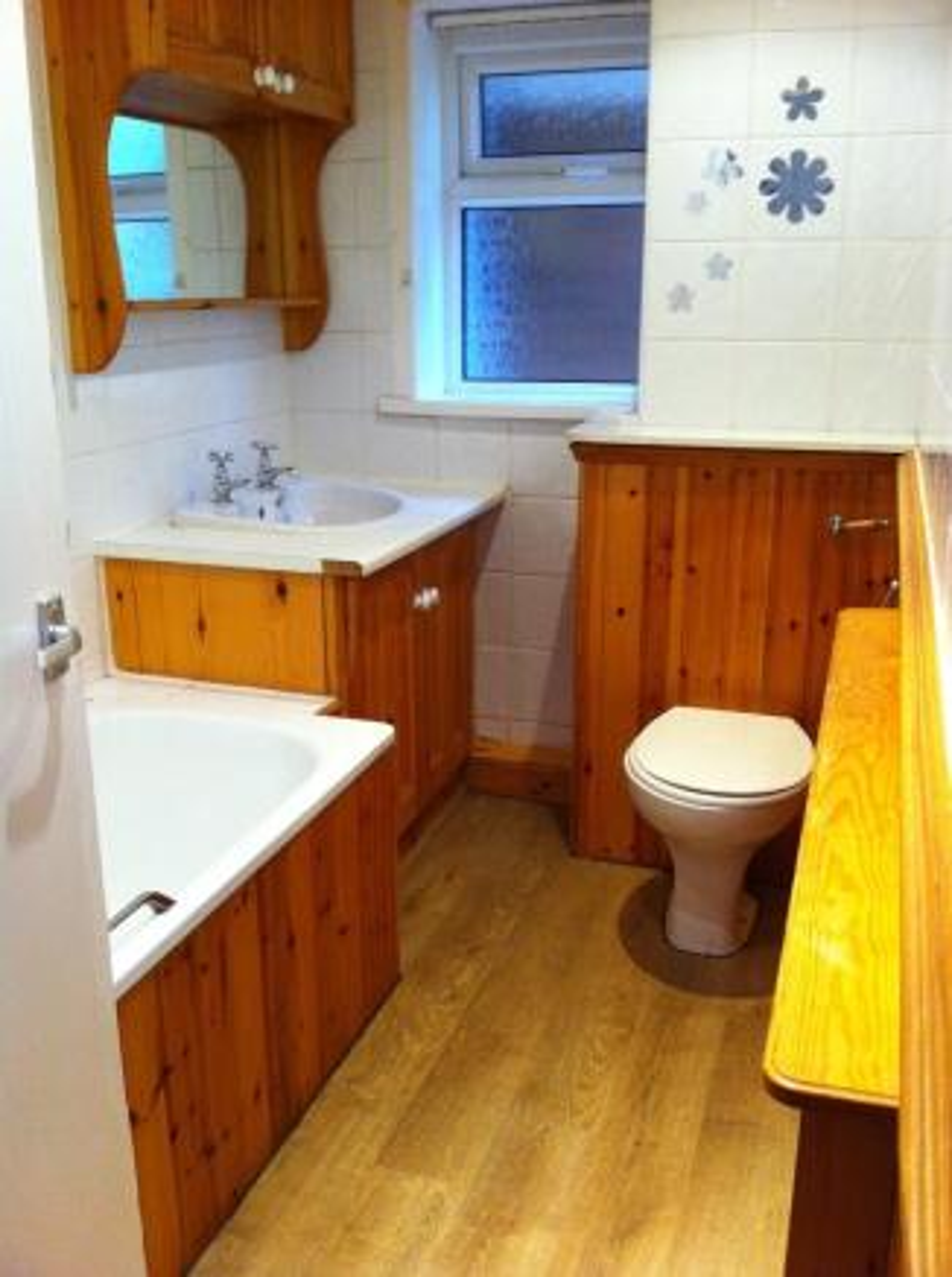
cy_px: 638
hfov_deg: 40.6
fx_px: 1288
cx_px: 476
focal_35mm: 35
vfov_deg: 52.7
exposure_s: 1/15
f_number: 2.8
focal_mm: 3.85
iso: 160
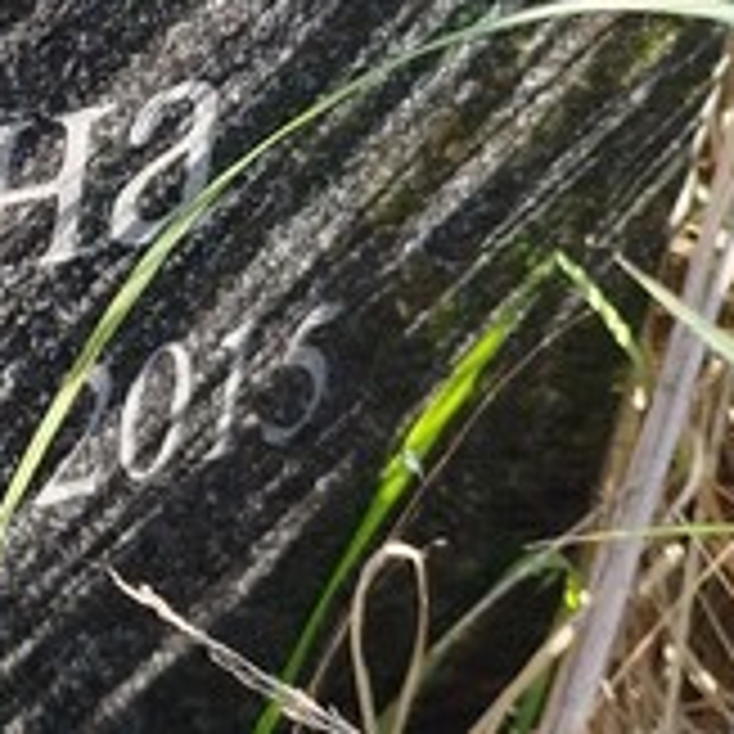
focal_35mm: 104
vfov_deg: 16.5
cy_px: 72
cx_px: -477
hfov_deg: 15.1
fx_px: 2495
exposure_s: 1/151
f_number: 1.7
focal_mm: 5.31
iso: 50
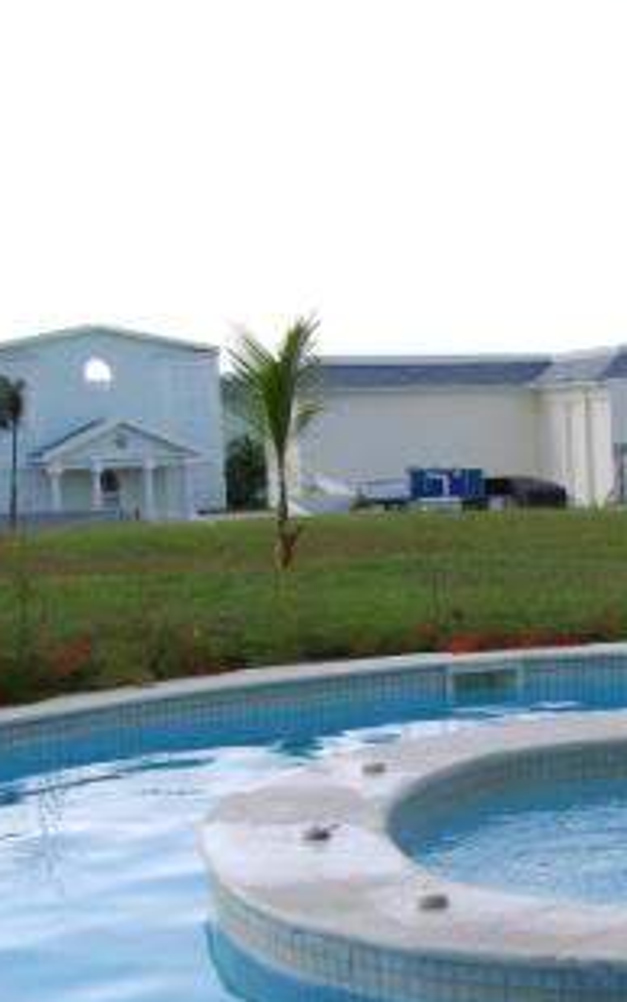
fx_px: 1939
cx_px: 814
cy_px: 816
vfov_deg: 28.3
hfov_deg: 17.3
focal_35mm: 71
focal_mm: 18
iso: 100
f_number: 7.1
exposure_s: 1/200
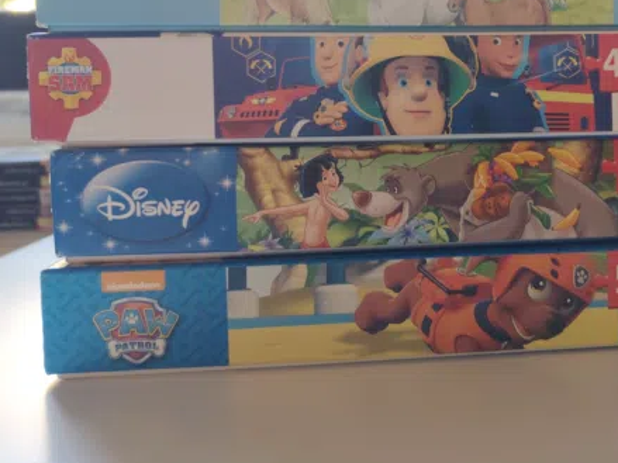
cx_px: 434
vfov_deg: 39.9
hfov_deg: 51.2
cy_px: 135
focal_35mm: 35
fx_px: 625
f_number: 1.75
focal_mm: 5.25
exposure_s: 1/25
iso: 422
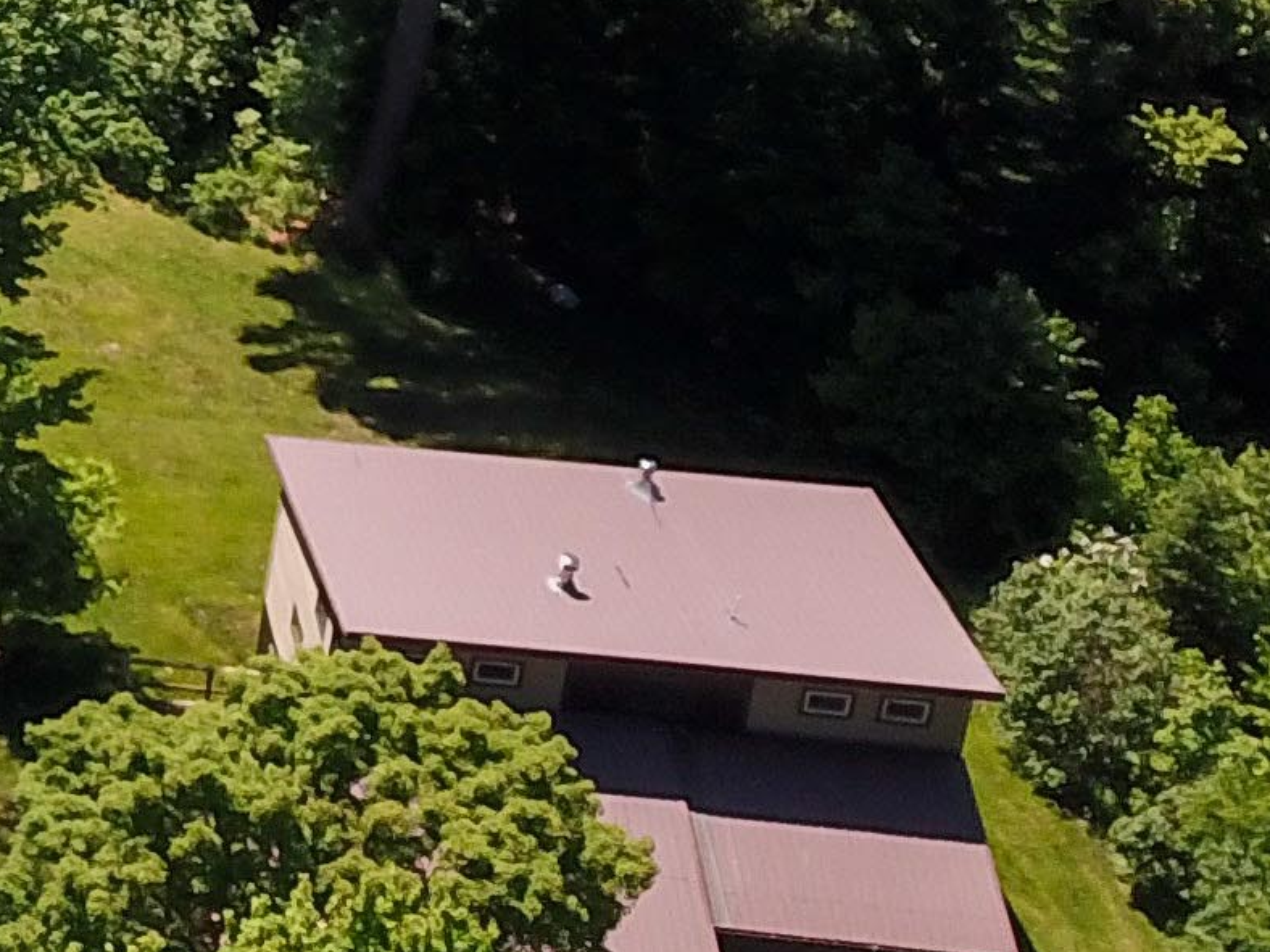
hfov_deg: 12.4
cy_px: -1097
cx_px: -1579
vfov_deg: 10.2
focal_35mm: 132
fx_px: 4843
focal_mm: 4.73
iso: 100
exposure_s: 1/730
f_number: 2.2
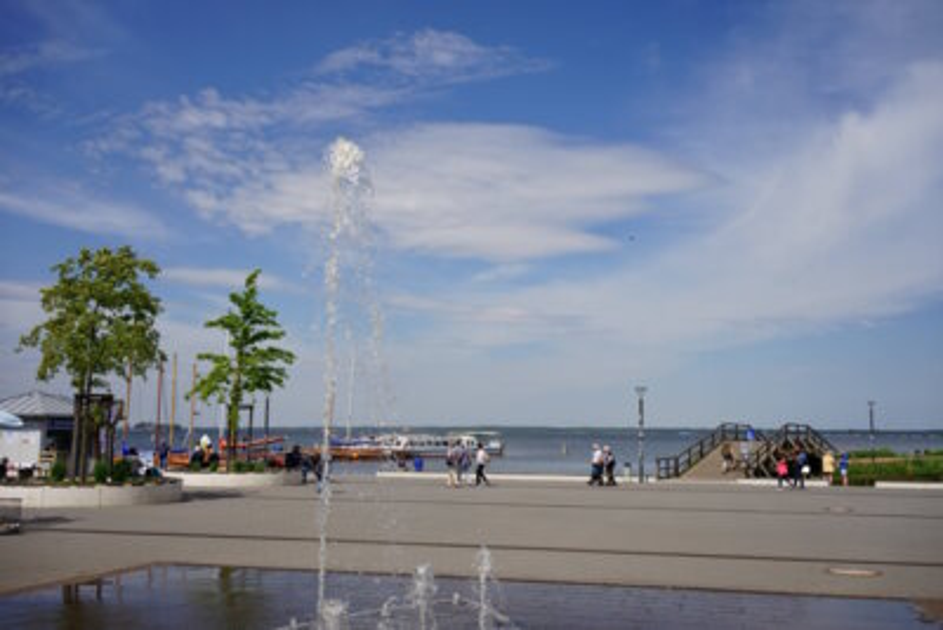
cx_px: 472
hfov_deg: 54.4
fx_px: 917
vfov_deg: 37.9
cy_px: 315
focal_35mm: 35
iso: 100
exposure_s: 1/800
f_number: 7.1
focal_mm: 35
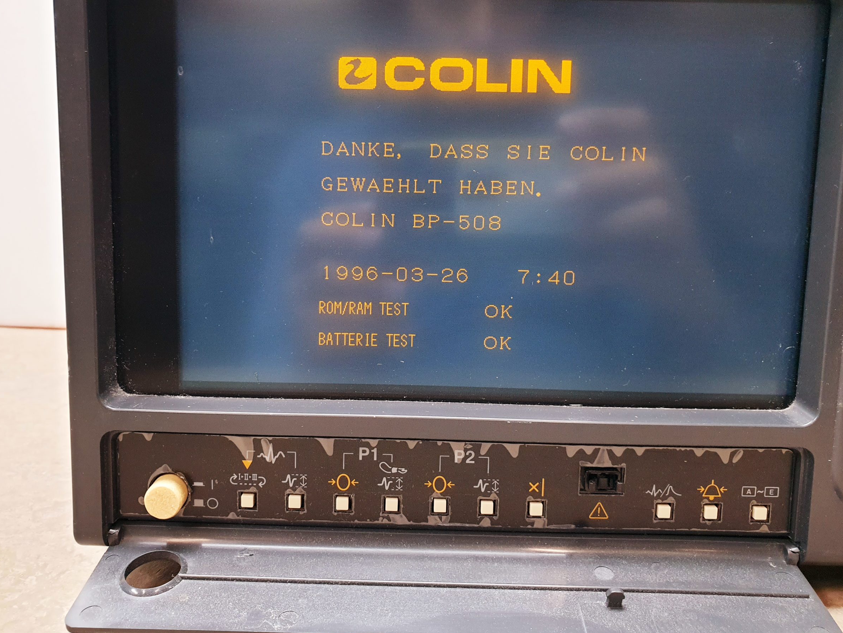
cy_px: 295
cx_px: 418
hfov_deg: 63.4
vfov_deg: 49.7
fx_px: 682
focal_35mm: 28
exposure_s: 1/50
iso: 250
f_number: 2.4
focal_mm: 4.3
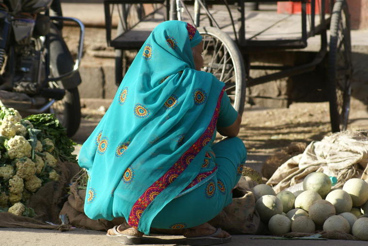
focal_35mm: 240
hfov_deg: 8.6
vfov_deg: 5.7
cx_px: 184
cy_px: 123
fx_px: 2455
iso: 200
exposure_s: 1/250
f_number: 5.6
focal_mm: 160
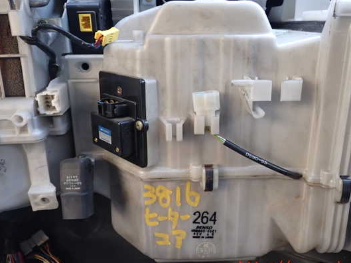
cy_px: 127
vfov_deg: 41.8
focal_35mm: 34
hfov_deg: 53.9
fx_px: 345
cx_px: 190
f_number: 2.3
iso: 250
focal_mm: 5.4
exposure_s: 1/80
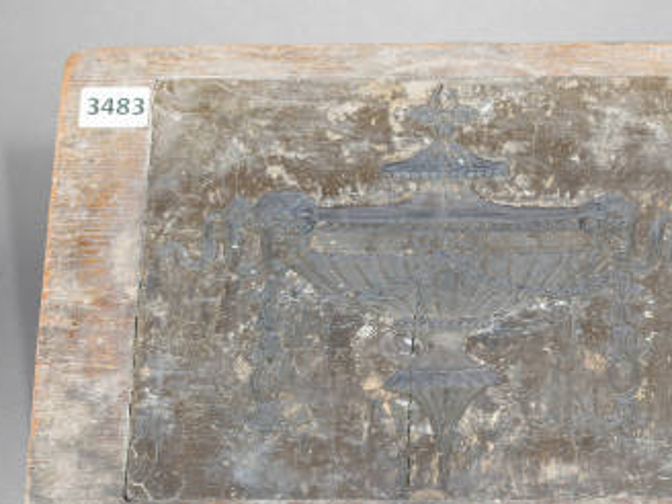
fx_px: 1708
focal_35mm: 88
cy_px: 320
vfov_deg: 16.8
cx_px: 465
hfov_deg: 22.1
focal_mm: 60
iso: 100
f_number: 8
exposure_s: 1/4
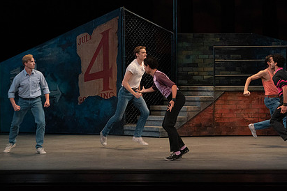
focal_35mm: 182
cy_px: 62
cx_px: 195
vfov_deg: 7.5
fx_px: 1451
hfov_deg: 11.3
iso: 3200
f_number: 4.5
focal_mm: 129
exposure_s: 1/400
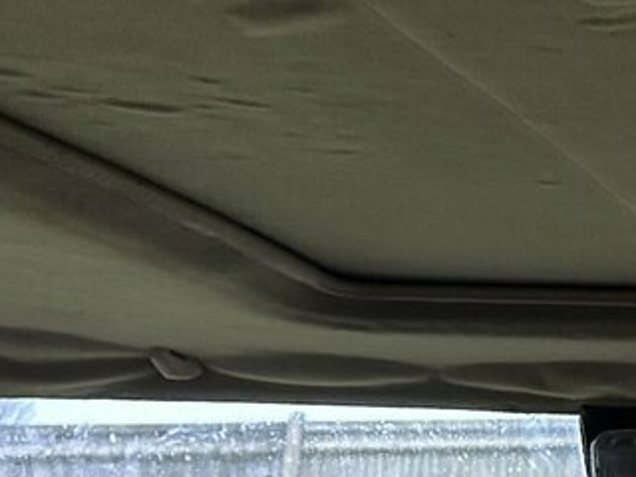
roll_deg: +1.6
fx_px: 1654
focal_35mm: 90
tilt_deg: +17.4
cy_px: 36
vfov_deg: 16.2
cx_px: 1047
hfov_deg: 18.4
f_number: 1.78
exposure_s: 1/40
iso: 1000
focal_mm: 6.86
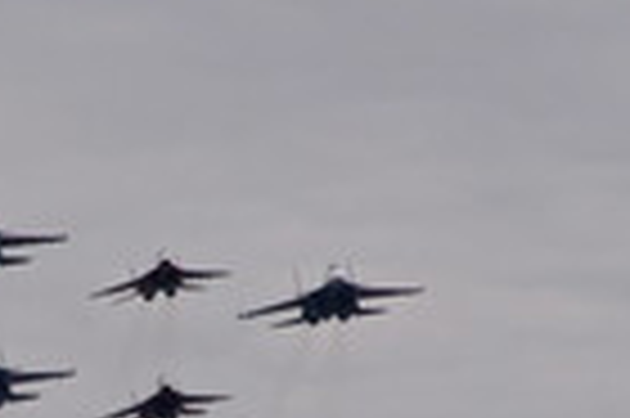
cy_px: 342
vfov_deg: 0.7
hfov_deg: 1.1
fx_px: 33456
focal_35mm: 1914
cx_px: 40
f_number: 8
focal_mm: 280
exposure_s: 1/640
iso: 100
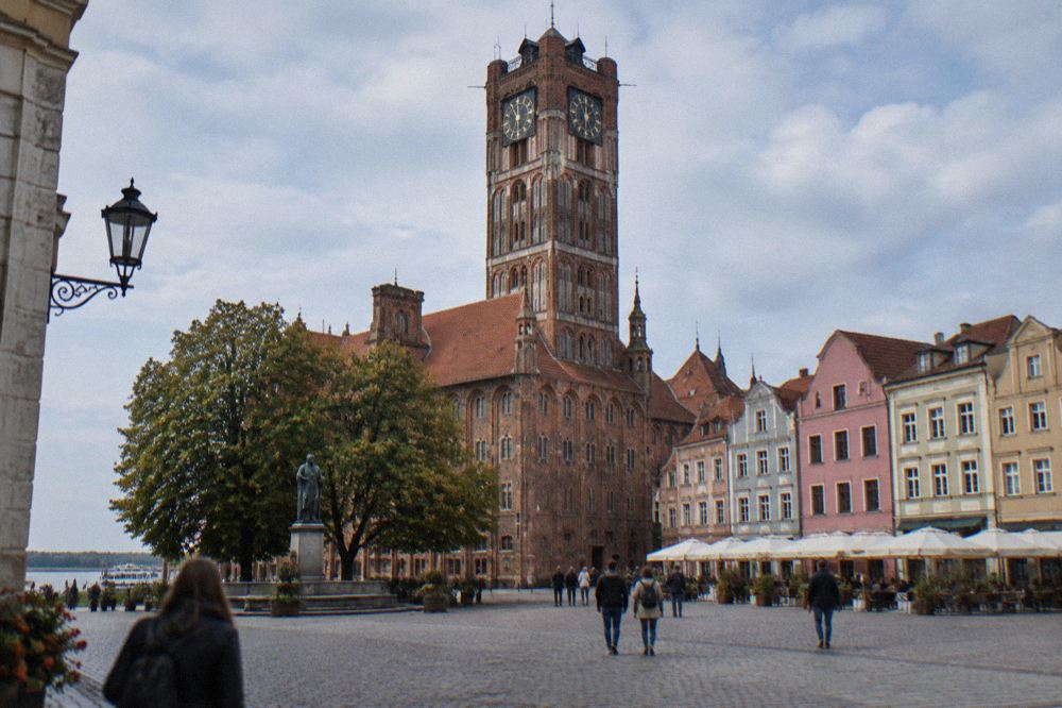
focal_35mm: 35
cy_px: 354
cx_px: 531
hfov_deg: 54.5
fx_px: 1032
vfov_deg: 37.8
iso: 160
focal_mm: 35
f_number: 6.3
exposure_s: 1/640
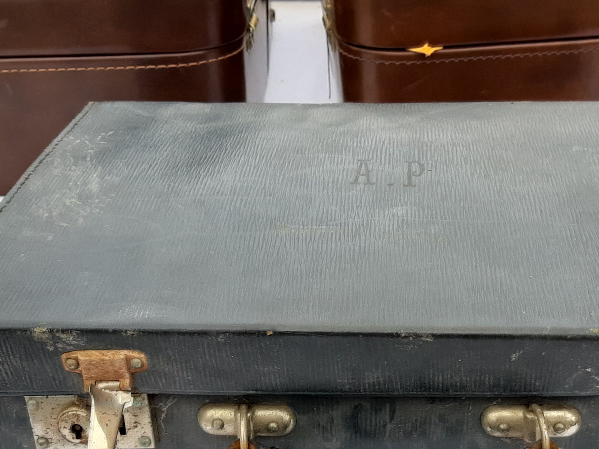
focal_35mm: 52
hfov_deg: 36.5
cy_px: 325
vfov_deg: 27.7
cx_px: 393
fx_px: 900
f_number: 1.7
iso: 40
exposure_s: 1/197
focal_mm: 3.93
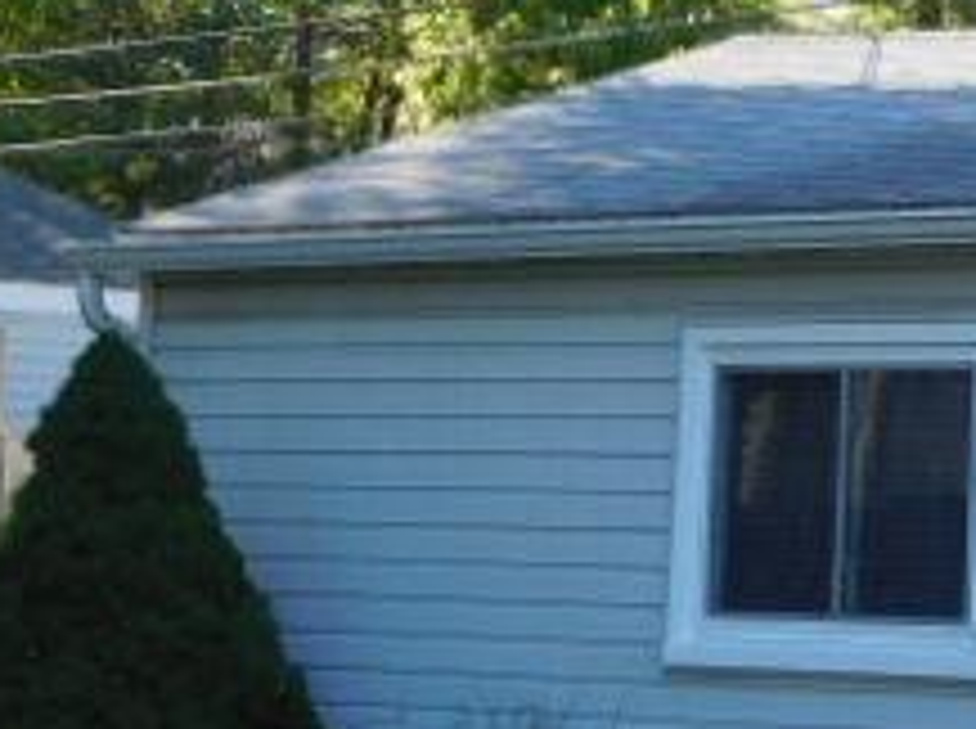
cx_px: 1318
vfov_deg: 11.1
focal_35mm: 133
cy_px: 369
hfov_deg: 14.2
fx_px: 3744
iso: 125
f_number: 4
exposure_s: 1/200
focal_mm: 8
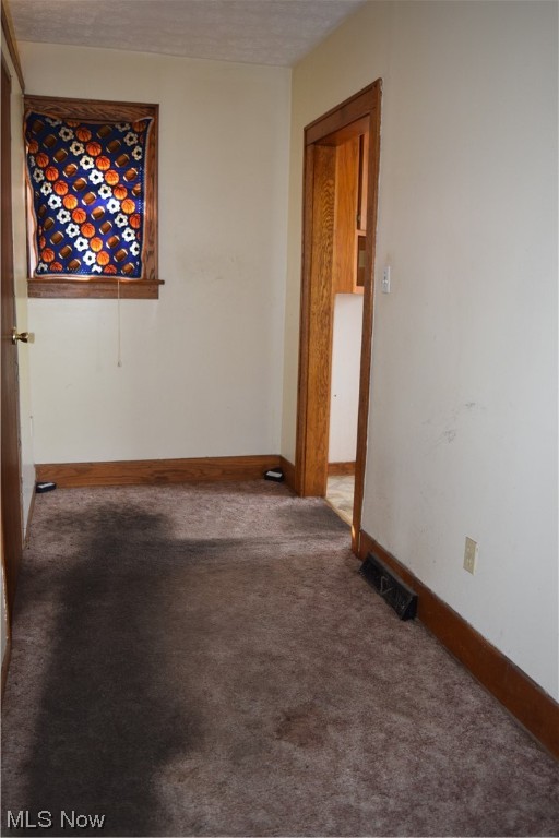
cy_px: 419
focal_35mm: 30
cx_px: 280
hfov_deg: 43.6
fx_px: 699
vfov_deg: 61.9
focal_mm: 20
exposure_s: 1/60
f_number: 4
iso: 800
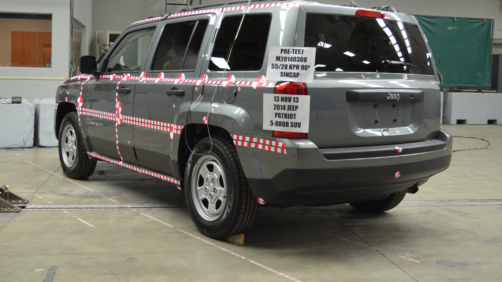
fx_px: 572
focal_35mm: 43
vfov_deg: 27.6
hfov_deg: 47.3
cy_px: 110
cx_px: 239
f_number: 4.2
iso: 450
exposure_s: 1/60
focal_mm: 26
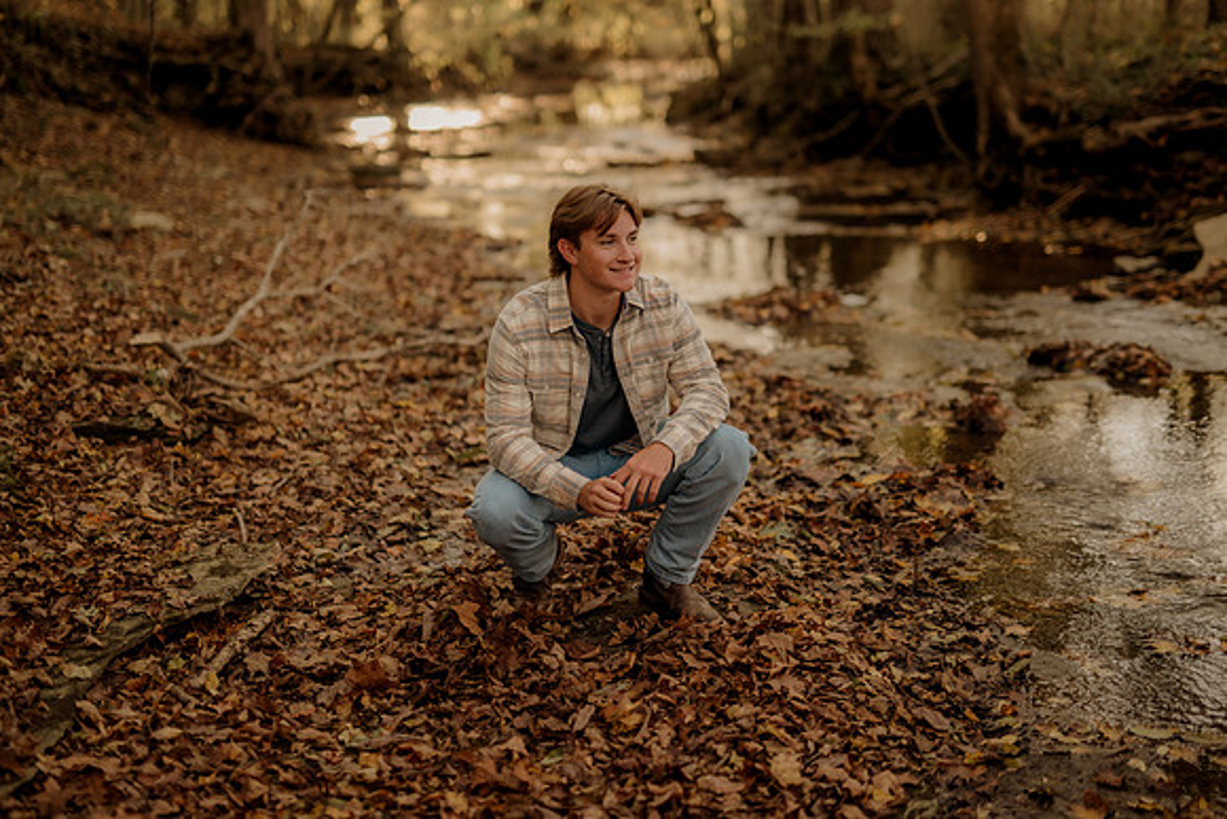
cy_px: 410
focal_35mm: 50
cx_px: 614
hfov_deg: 39.6
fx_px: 1704
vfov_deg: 27.0
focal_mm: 50
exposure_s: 1/250
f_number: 1.4
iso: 200
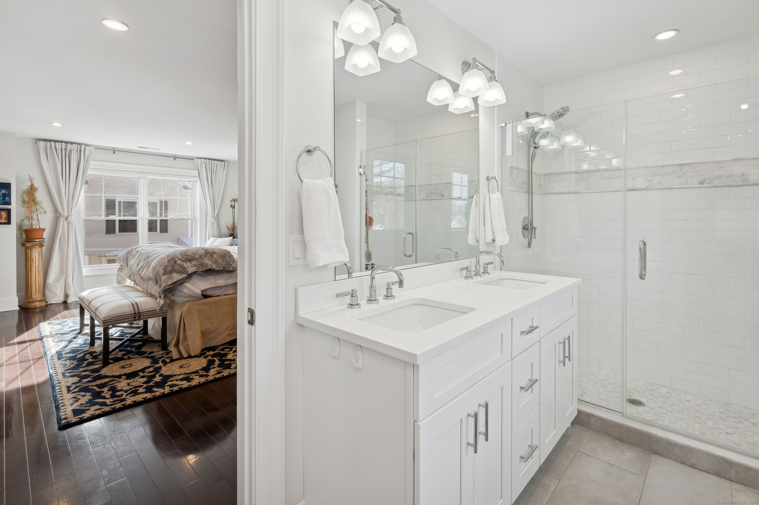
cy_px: 252
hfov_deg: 95.0
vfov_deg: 72.0
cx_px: 380
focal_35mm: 16
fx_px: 348
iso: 200
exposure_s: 1/25
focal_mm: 16.5
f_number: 11
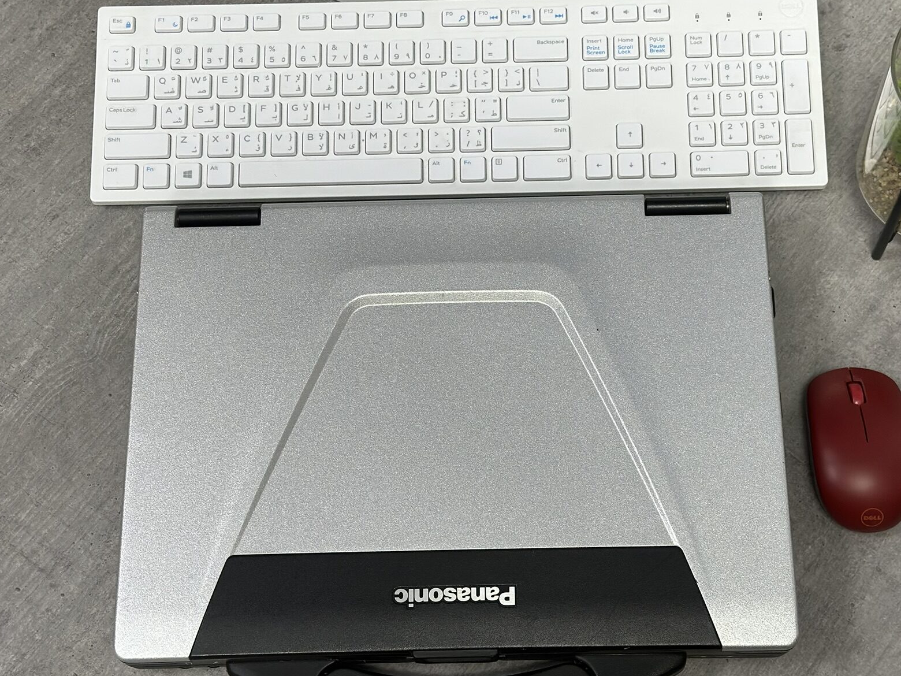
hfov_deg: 30.7
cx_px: 485
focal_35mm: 63
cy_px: 299
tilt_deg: -68.3
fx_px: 1640
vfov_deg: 23.3
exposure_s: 1/102
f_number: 1.78
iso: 125
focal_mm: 6.86
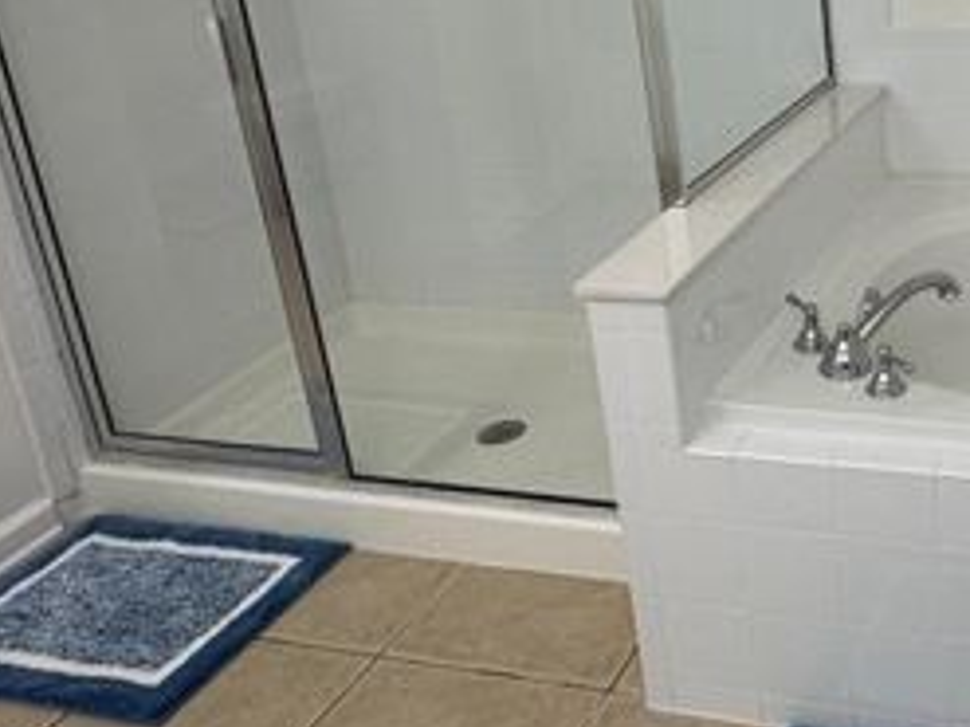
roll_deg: +3.6
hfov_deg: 42.1
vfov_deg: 34.2
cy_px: 90
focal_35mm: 40
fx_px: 1120
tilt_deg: -14.8
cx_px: 913
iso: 160
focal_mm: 2.22
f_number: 2.2
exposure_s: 1/120
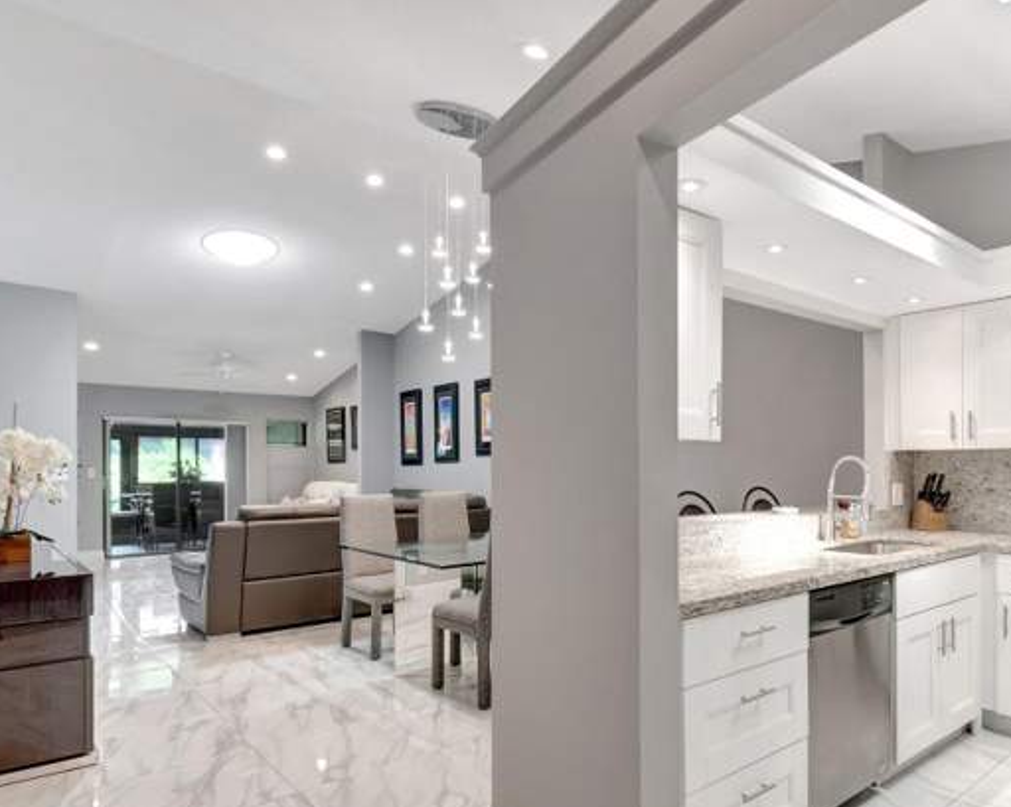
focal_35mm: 22
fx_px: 658
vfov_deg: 62.6
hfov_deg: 73.5
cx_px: 646
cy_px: 477
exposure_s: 1/15
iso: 1000
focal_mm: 10
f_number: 8
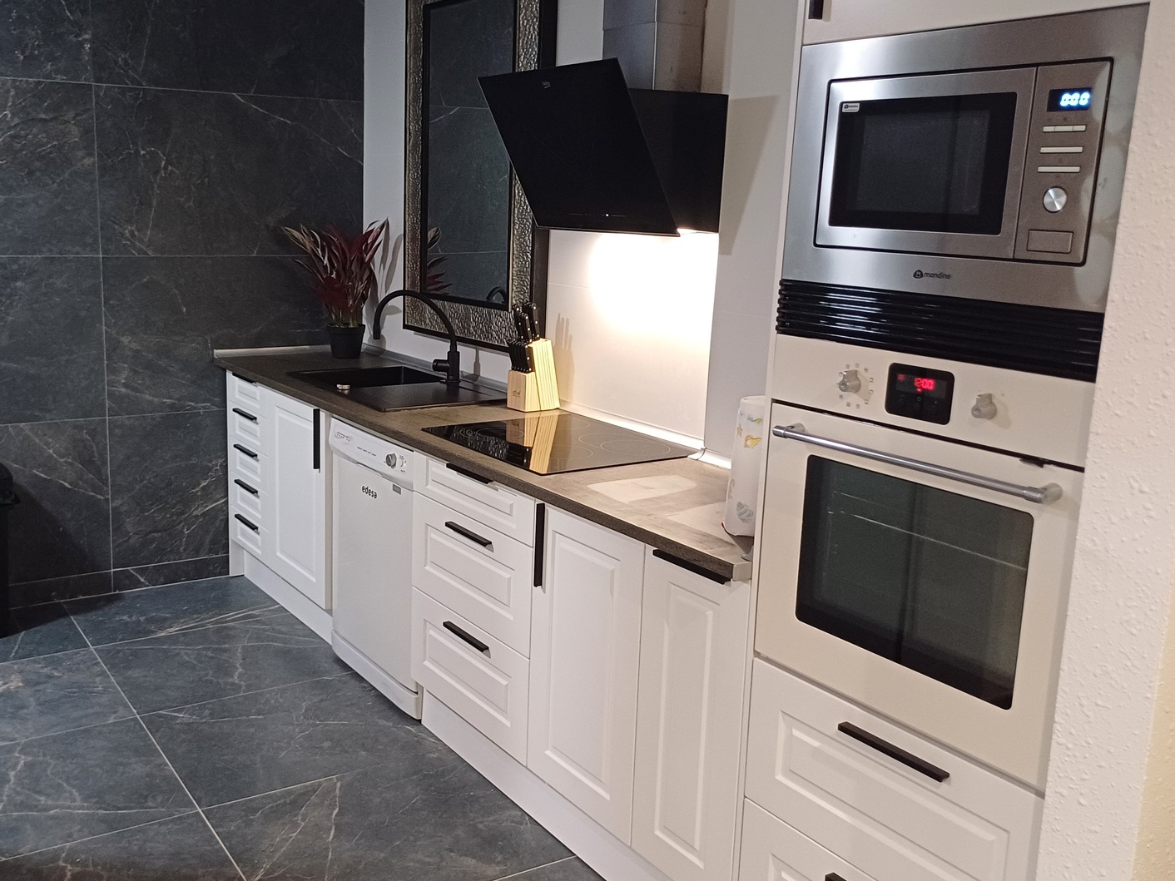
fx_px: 1154
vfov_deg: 41.8
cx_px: 430
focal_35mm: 34
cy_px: 434
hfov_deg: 53.3
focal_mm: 4.65
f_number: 1.8
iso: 500
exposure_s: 1/33
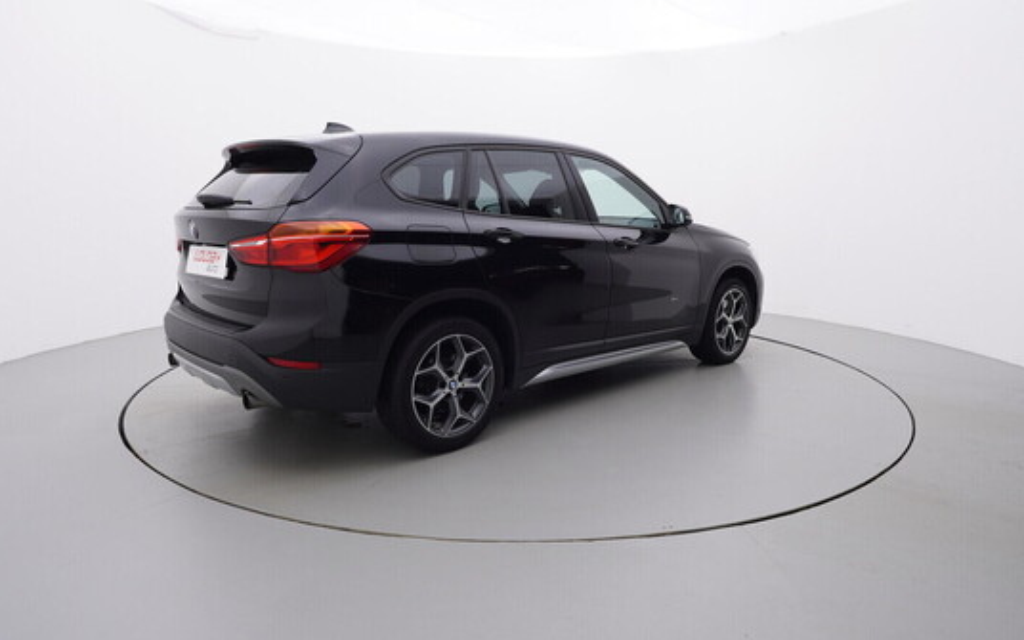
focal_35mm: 24
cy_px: 305
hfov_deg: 75.9
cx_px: 517
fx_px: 656
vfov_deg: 52.0
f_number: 5
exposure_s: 1/80
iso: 200
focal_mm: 15
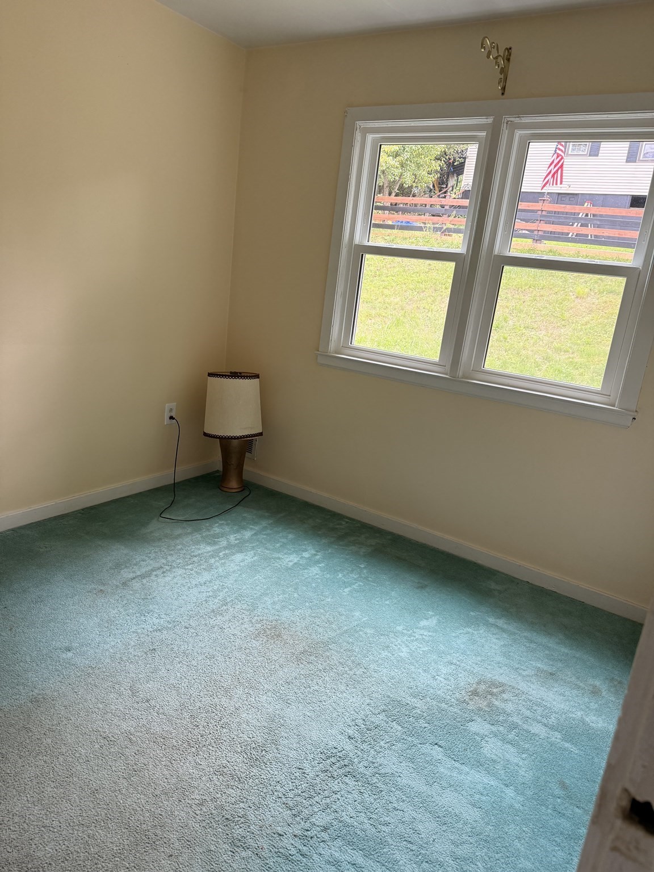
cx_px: 327
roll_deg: -7.4
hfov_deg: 56.8
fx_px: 605
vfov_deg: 71.6
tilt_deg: -14.2
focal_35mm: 24
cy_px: 436
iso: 200
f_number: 1.78
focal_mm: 6.76
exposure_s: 1/189
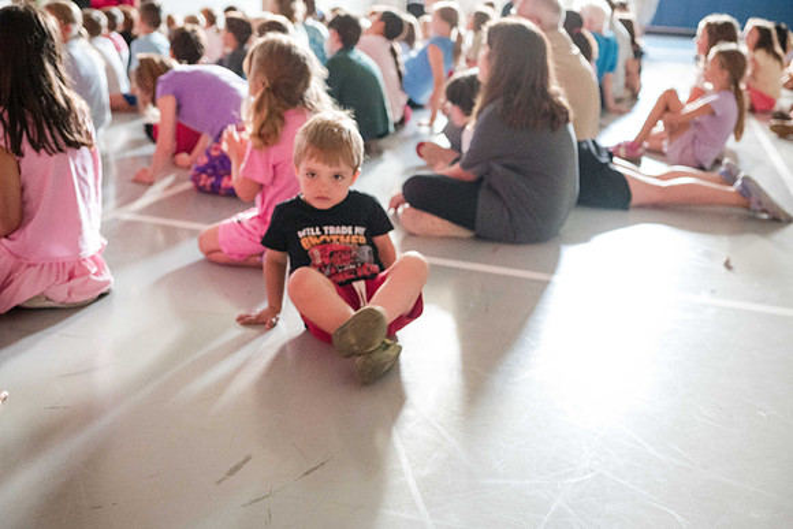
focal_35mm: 37
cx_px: 396
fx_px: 825
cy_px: 265
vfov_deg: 35.5
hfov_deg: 51.3
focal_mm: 35
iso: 11400
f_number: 2.8
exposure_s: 1/60
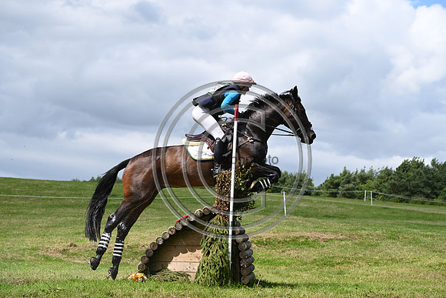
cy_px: 149
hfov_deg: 22.1
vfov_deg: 14.9
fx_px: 1140
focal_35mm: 92
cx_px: 223
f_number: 5.6
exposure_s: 1/1250
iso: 250
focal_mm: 92
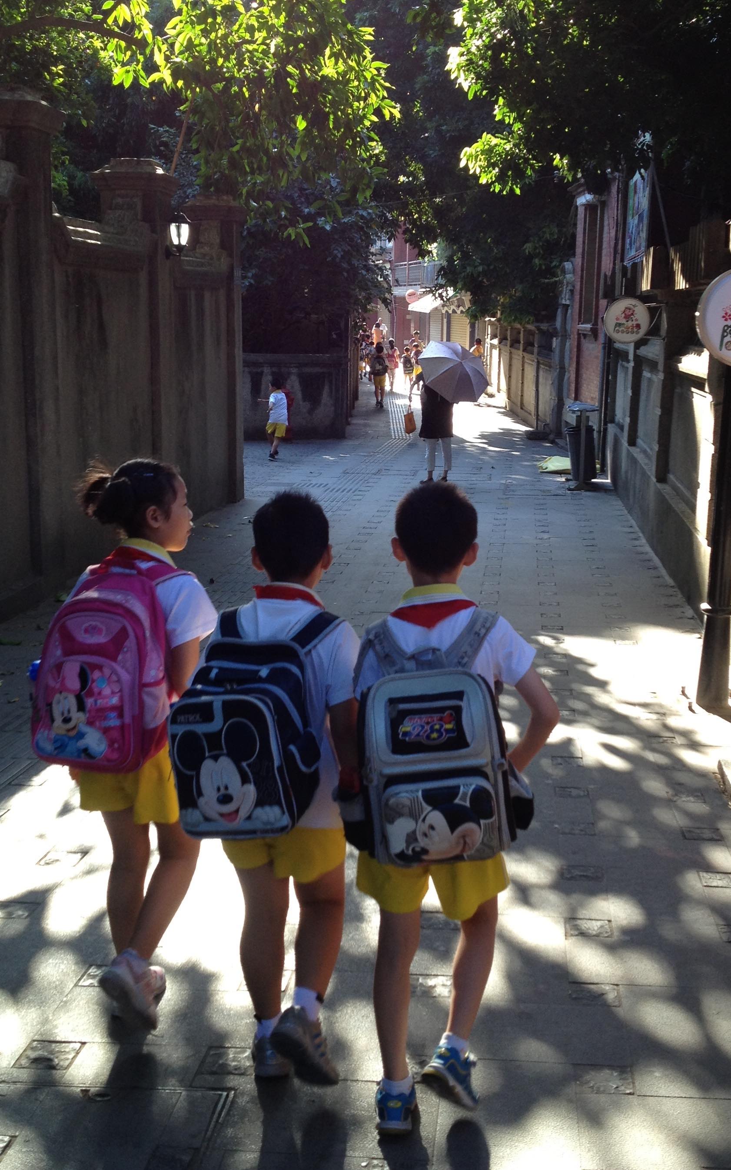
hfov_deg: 28.6
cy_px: 584
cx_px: 407
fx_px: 1434
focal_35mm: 45
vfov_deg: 44.4
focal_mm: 4.28
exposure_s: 1/129
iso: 50
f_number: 2.4
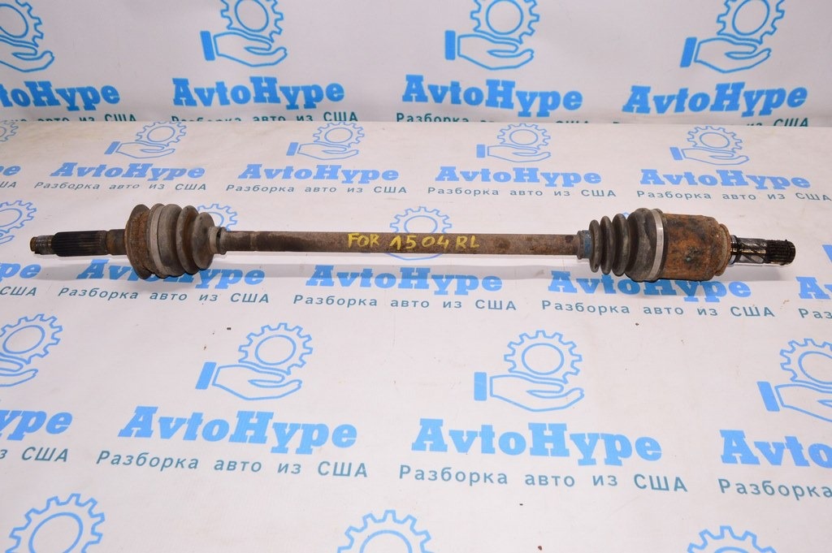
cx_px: 416
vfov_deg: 43.5
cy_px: 276
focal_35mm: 30
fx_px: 693
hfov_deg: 62.0
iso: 1600
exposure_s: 1/80
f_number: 8
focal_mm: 20
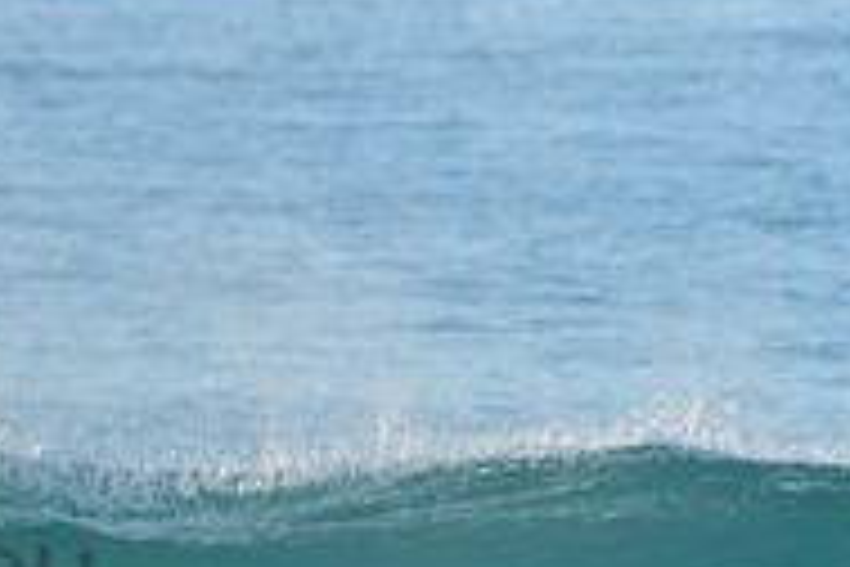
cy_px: 529
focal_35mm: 1537
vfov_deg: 0.9
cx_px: -382
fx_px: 36287
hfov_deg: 1.3
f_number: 5.6
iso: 360
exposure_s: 1/2000
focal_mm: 500
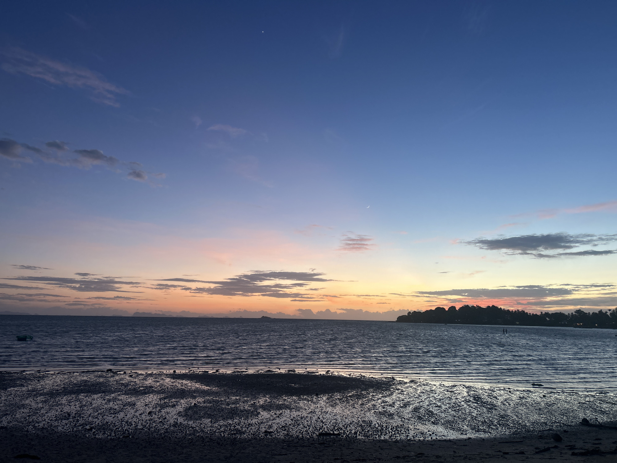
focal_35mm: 26
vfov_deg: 53.1
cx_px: 308
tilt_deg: +11.0
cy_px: 232
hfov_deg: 67.3
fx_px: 463
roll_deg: -0.9
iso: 125
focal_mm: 5.7
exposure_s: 1/95
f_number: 1.5
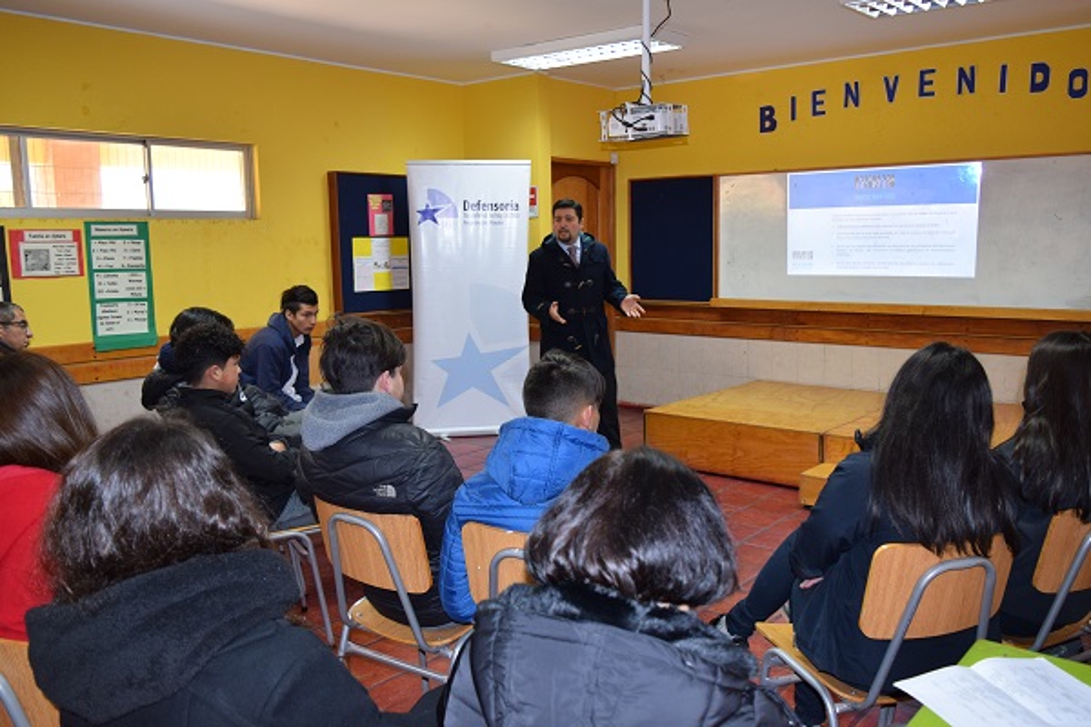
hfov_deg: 61.9
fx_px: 909
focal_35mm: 30
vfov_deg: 43.6
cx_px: 546
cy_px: 364
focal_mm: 20
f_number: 4.5
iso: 800
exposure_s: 1/80
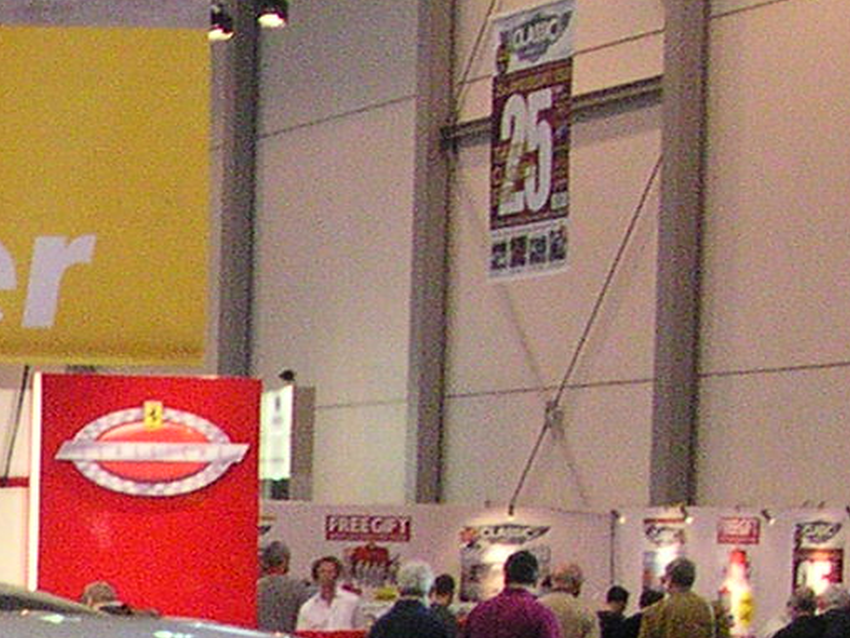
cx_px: -705
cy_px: 1034
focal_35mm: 173
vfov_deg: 8.4
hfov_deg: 10.7
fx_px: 4249
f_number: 2.9
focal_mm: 6.6
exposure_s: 1/60
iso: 392
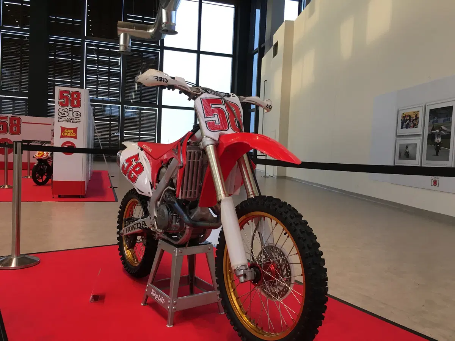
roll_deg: -2.7
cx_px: 228
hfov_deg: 61.7
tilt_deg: -2.6
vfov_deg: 48.2
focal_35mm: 29
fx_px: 381
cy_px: 170
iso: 50
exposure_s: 1/33
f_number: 2.2
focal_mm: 4.15
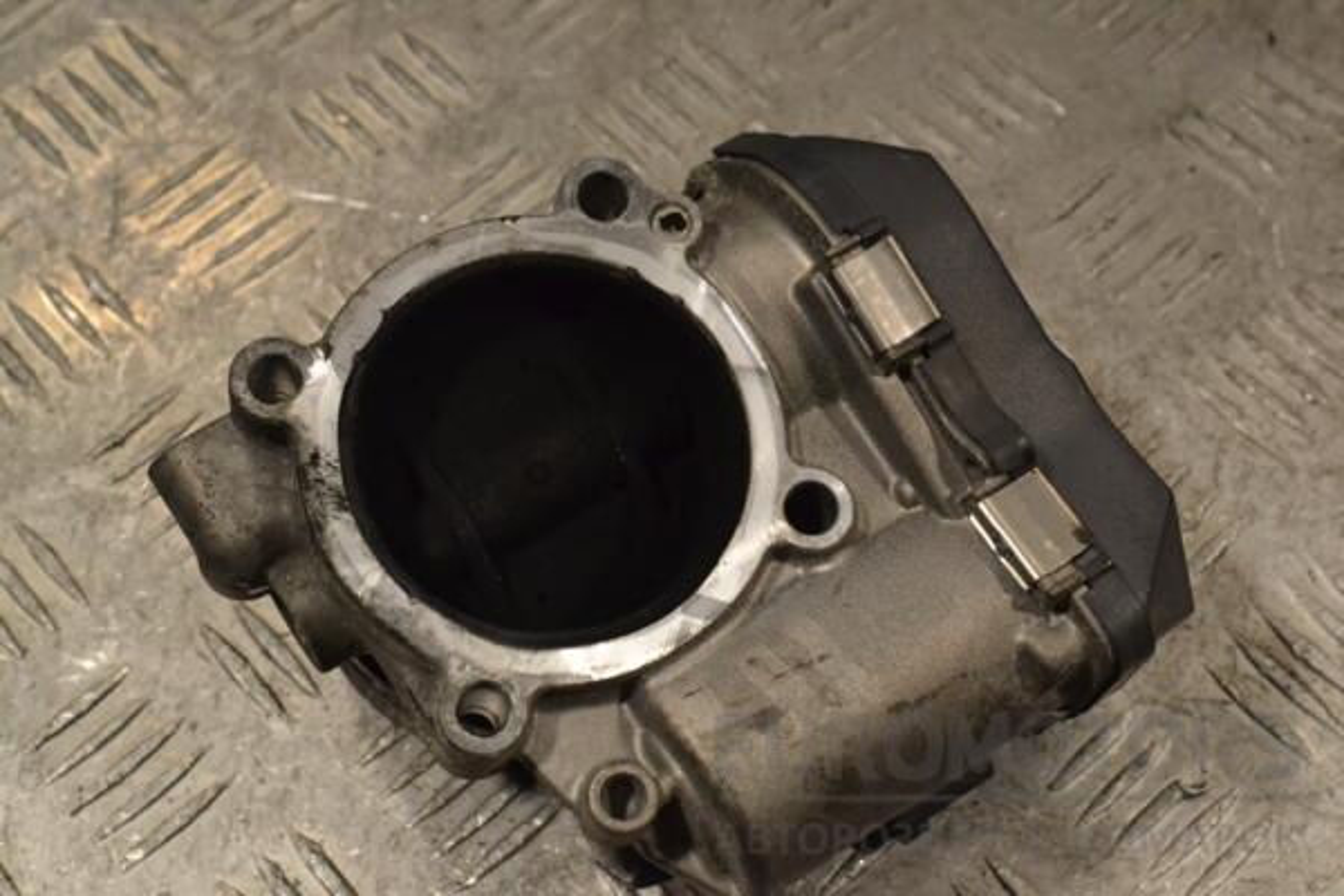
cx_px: 672
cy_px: 448
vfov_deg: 22.6
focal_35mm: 60
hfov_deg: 33.4
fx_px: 2240
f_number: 11
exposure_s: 1/500
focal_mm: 40
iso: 3200
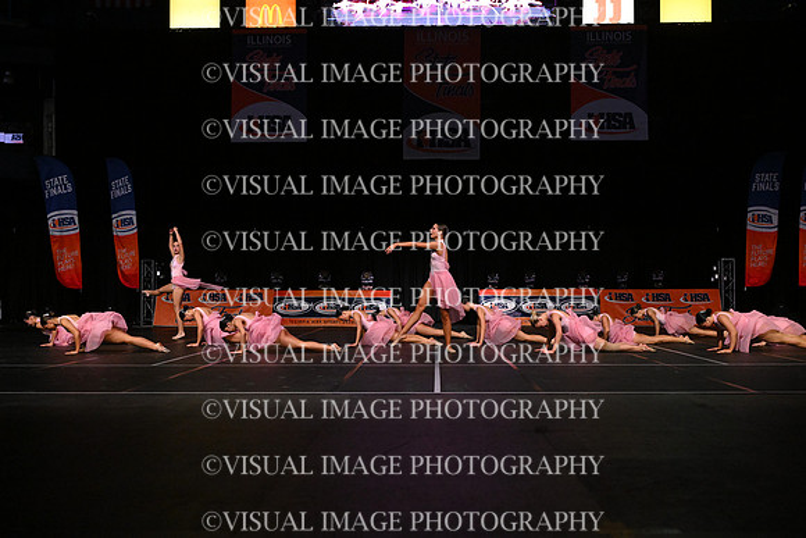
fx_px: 1008
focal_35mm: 45
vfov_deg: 29.9
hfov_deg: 43.6
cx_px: 403
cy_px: 269
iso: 8000
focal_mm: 45
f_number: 4
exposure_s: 1/1000
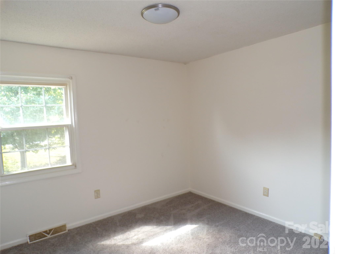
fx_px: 234
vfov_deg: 56.8
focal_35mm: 24
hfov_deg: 71.6
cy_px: 127
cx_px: 169
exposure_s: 1/27
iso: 200
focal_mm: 4.3
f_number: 3
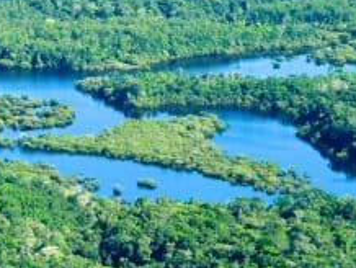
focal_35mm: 241
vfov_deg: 6.2
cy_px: 214
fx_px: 2481
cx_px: -333
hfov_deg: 7.9
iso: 200
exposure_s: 1/320
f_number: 8
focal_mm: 38
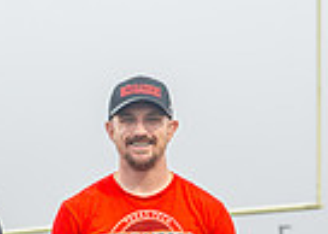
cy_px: 432
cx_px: 8
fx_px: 2207
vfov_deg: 5.9
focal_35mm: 237
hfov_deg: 8.5
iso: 1000
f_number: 3.5
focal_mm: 50
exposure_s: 1/500
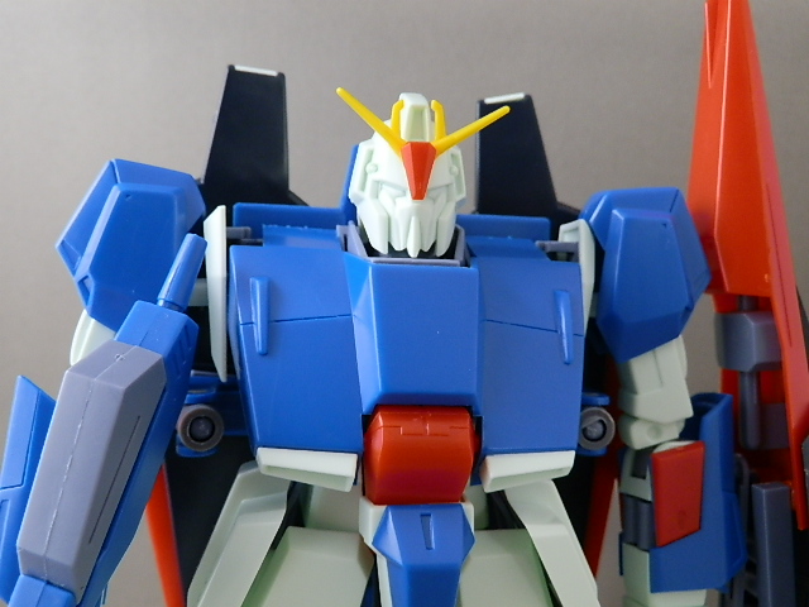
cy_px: 304
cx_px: 404
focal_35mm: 34
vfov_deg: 41.8
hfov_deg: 54.0
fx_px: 795
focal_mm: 6.17
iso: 200
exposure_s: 1/10
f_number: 3.5
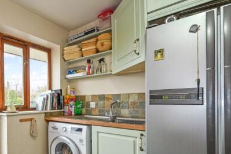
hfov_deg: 68.2
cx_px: 43
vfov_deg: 54.0
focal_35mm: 23
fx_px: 148
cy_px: 102
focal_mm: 14
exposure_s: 1/15
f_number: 9
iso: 400
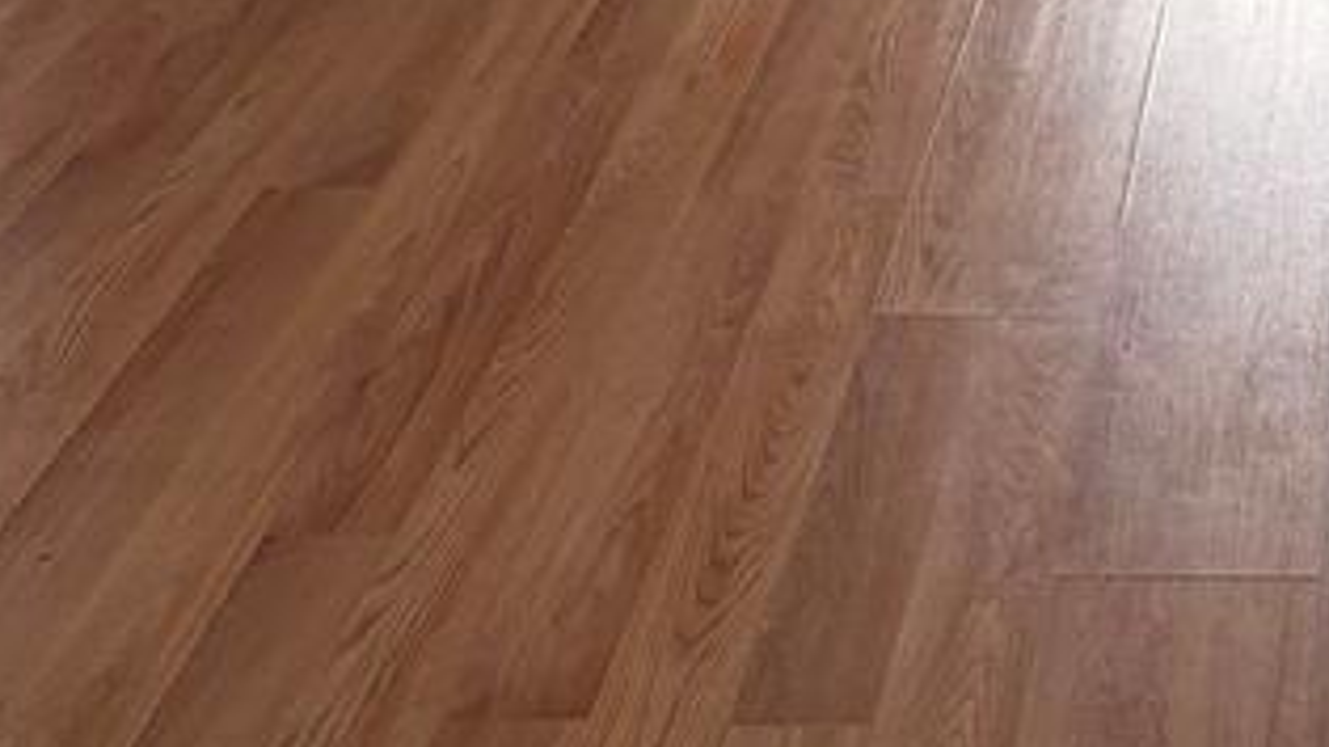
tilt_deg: -9.6
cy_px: -785
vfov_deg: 11.7
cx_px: 1510
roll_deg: -1.2
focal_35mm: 92
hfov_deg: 21.8
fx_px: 3241
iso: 125
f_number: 1.6
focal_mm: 5.96
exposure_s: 1/99
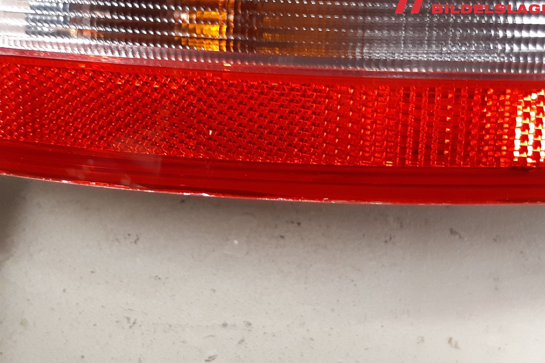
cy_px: 178
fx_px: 424
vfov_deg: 46.4
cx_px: 282
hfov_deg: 65.5
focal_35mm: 28
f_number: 1.7
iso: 250
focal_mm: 3.93
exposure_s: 1/25
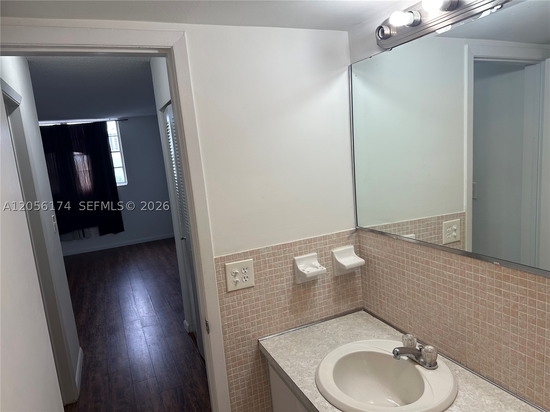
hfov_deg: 71.6
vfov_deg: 56.8
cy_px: 206
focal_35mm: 24
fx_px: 381
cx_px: 275
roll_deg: +5.1
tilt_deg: -8.7
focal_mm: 6.86
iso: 64
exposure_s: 1/173
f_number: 1.78
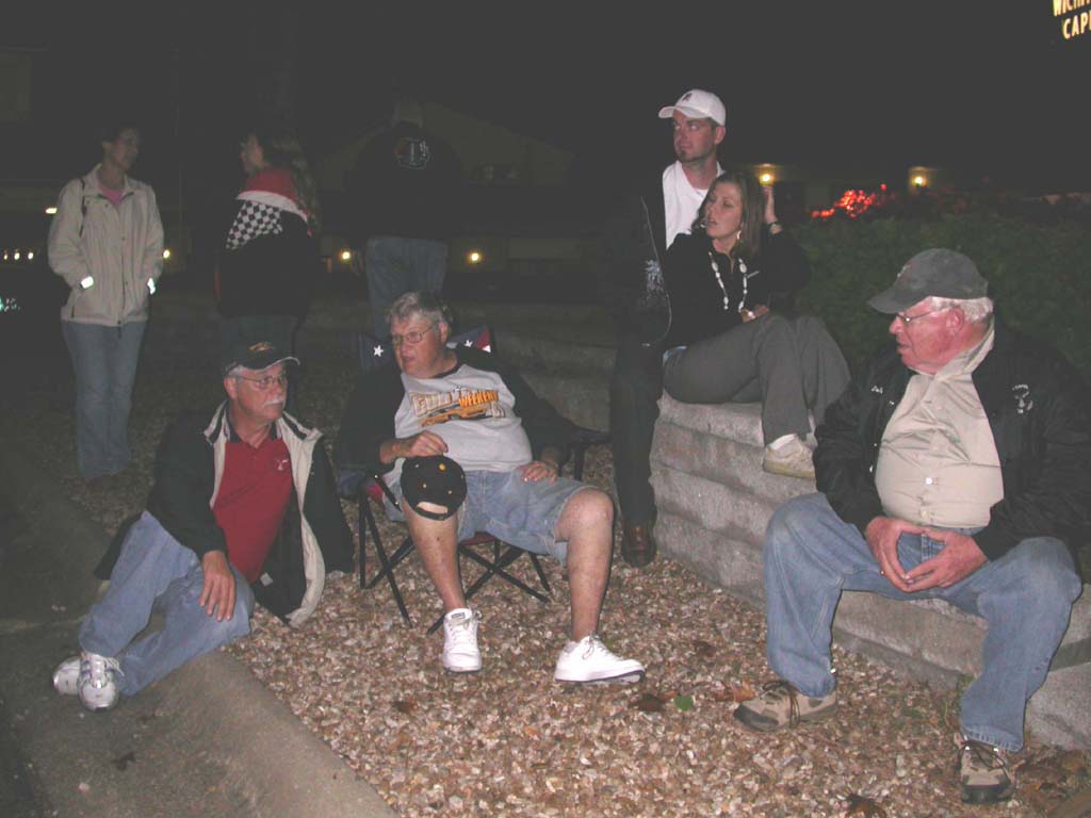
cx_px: 546
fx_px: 1198
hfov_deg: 49.0
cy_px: 409
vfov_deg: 37.7
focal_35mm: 38
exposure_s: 1/60
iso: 100
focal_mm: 7.85
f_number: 2.6
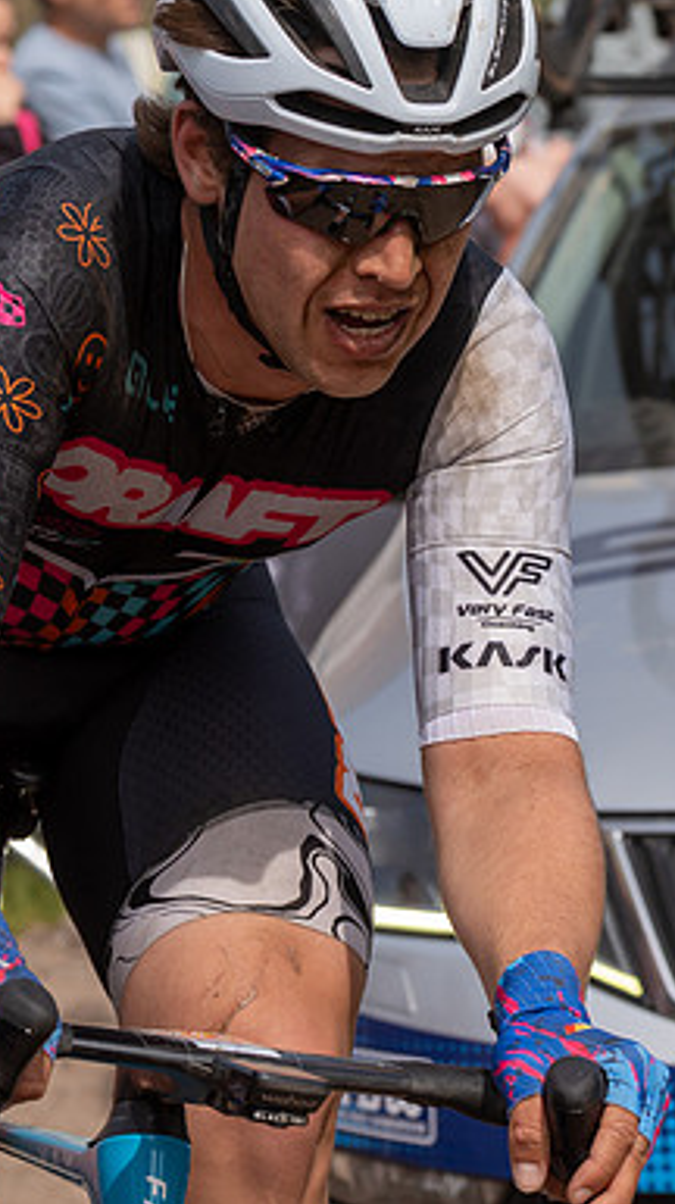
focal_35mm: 189
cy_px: 360
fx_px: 6026
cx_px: 493
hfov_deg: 6.4
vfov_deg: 11.4
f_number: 5
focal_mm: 70
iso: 125
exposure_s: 1/1000
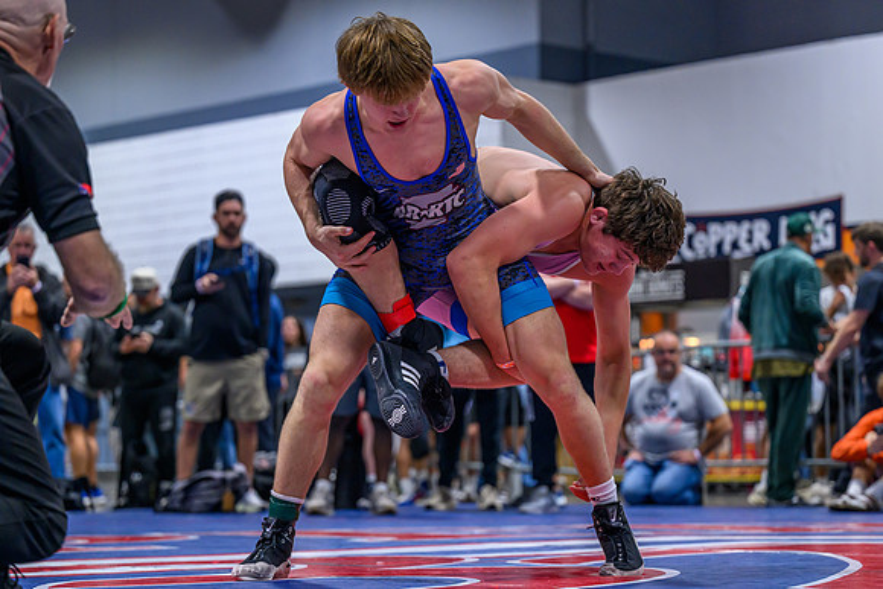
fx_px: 2432
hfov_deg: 20.6
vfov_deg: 13.8
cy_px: 355
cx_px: 465
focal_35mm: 99
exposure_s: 1/800
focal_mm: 82
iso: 2500
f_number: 2.8
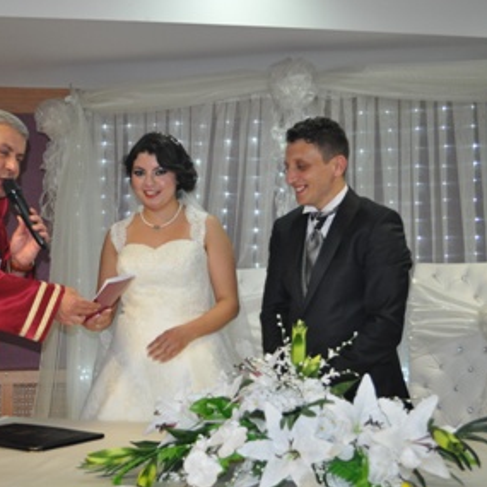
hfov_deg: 32.6
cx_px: 183
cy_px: 251
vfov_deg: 32.8
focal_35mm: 52
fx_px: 828
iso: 800
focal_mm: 26
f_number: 4.2
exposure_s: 1/80
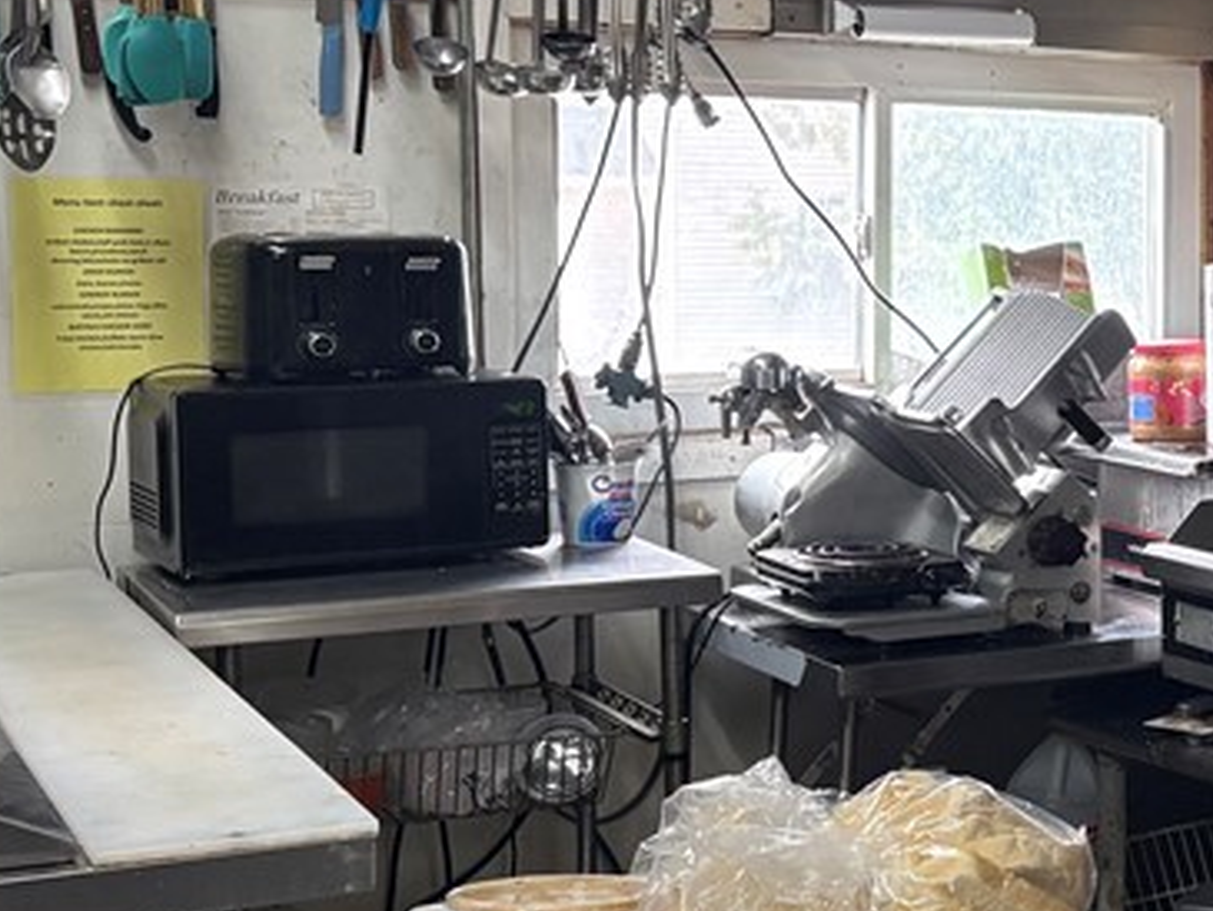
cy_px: 372
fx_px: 2559
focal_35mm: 73
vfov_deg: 20.2
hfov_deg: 23.1
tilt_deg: -4.8
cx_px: 1652
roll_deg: -1.1
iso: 160
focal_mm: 5.96
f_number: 1.6
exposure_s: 1/60
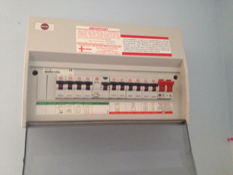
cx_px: 116
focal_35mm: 35
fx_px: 236
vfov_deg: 40.7
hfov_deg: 52.6
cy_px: 88
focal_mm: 4.28
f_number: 2.4
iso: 400
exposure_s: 1/15
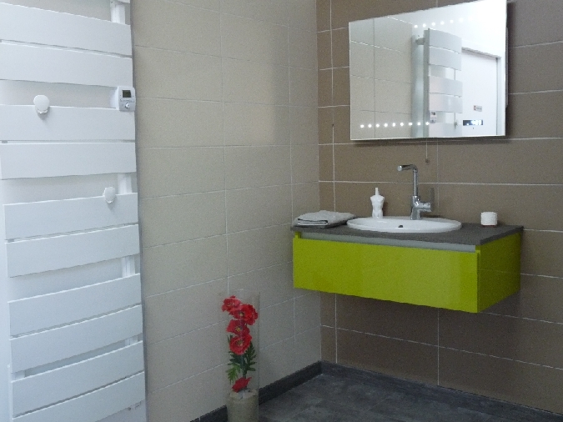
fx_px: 667
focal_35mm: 41
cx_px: 282
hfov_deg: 45.8
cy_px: 211
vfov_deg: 35.1
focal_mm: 7.3
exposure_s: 1/30
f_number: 3
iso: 400
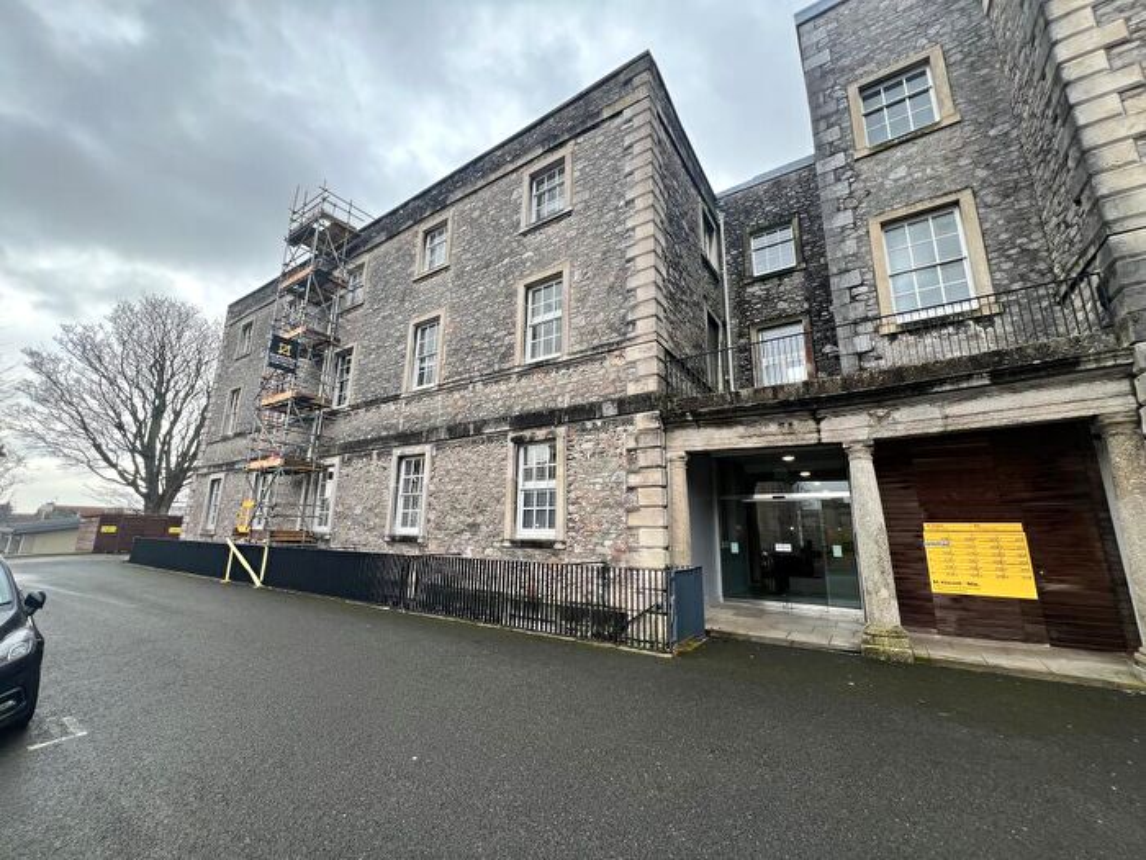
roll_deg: -0.4
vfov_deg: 89.9
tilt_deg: +13.0
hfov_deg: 106.2
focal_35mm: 13
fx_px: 430
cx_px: 573
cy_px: 430
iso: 32
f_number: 1.8
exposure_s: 1/99
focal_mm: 1.57
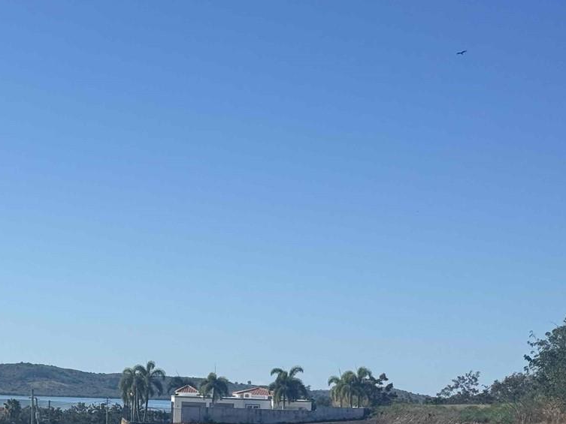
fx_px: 1668
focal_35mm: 102
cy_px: 378
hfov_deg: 19.1
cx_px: 112
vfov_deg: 14.4
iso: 64
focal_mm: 6.76
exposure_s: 1/8772
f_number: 1.78
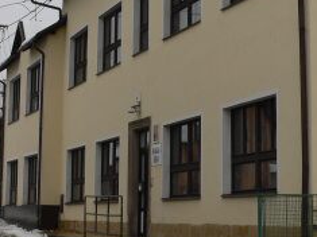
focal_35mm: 98
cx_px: 183
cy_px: 32
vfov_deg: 14.9
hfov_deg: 20.0
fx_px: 897
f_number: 4
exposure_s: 1/500
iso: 80
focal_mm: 6
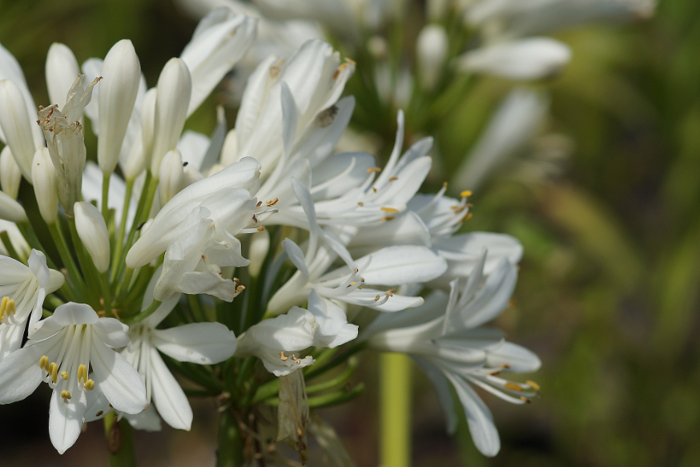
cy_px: 211
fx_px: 4006
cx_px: 223
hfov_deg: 10.0
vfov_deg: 6.7
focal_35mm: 206
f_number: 6.3
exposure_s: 1/800
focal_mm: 100
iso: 100
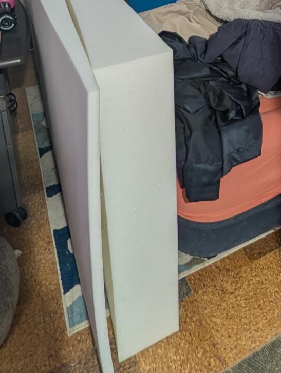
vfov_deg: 44.9
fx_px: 356
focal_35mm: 33
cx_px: 207
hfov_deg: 41.9
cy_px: -17
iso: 46
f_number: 1.7
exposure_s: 1/30
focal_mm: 2.02
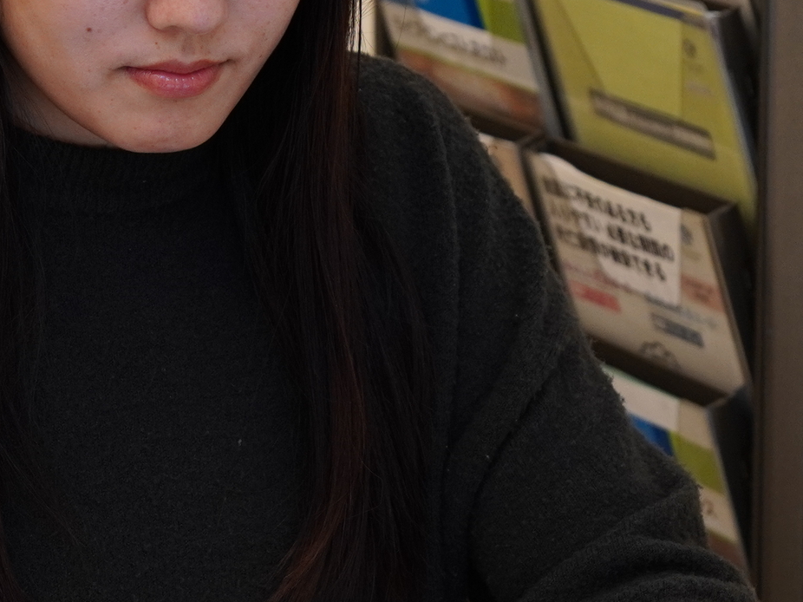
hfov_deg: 12.1
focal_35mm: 164
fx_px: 3793
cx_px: 303
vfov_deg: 9.1
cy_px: 402
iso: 640
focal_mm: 35
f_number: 3.2
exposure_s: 1/80
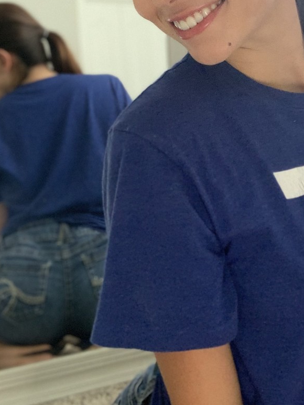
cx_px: 200
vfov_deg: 35.2
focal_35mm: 53
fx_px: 620
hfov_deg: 27.4
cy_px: 93
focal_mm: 2.87
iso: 250
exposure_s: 1/40
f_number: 2.2
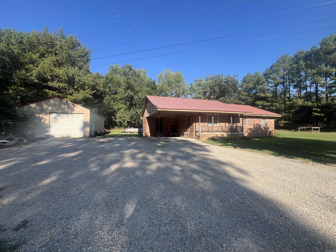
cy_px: 126
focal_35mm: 13
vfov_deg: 89.9
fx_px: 126
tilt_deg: +0.2
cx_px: 168
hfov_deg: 106.2
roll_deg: +0.0
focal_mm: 1.57
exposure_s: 1/717
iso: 32
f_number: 1.8
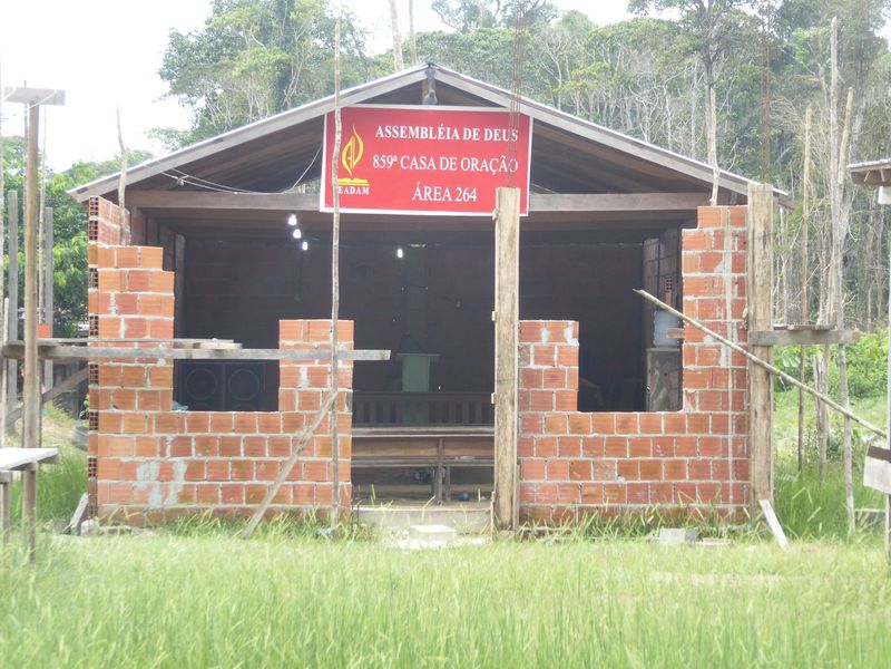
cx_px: 446
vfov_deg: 8.4
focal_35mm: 177
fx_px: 4556
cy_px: 334
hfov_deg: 11.2
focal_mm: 28.7
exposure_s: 1/80
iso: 100
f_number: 5.5
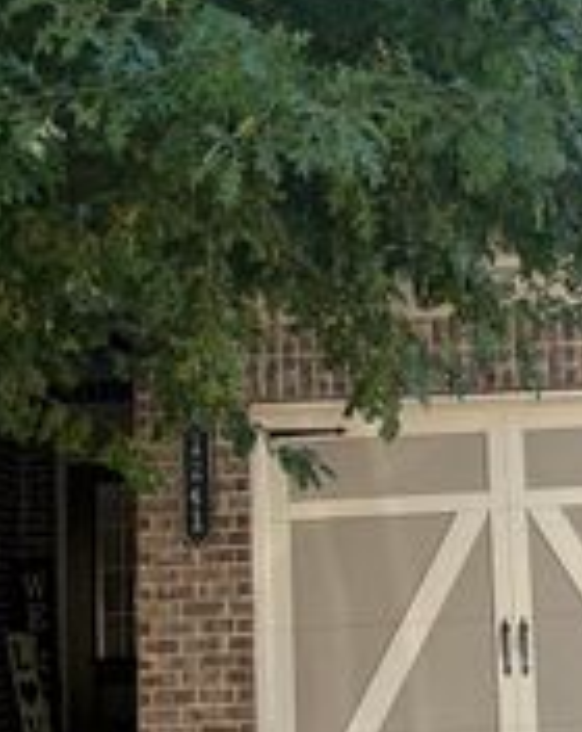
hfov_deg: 16.8
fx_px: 1923
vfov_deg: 21.5
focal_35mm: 89
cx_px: 615
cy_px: 326
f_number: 1.78
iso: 100
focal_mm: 6.76
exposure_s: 1/1075
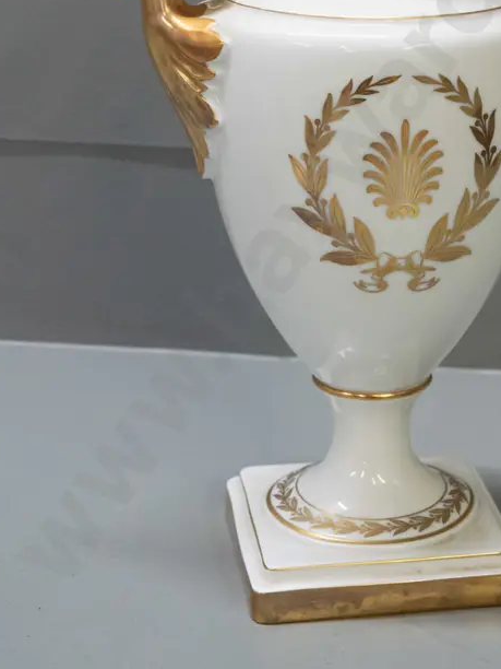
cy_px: 128
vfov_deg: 20.0
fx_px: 1872
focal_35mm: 97
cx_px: 372
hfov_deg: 15.2
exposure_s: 1/200
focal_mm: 29
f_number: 5
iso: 3200
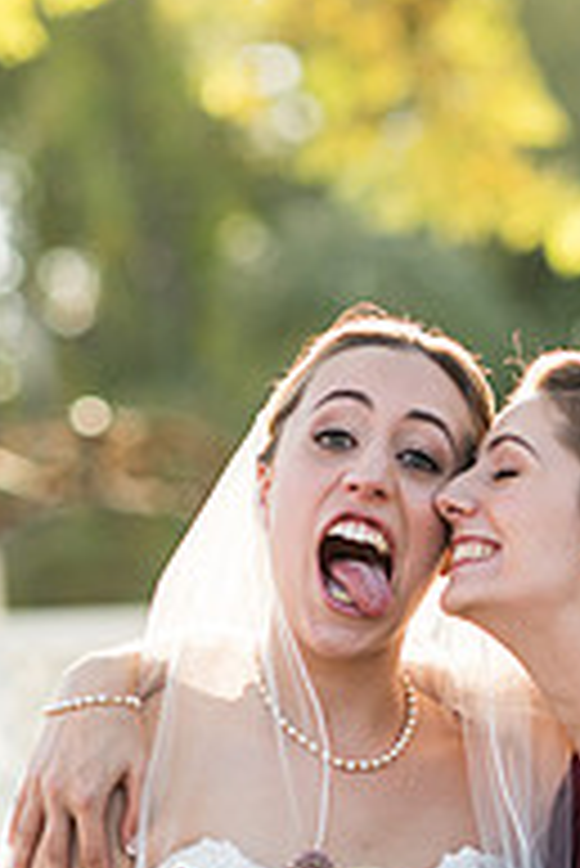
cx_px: 522
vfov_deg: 10.3
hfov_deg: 6.9
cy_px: 837
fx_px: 4776
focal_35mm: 198
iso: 125
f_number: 2.2
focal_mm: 85
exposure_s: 1/640
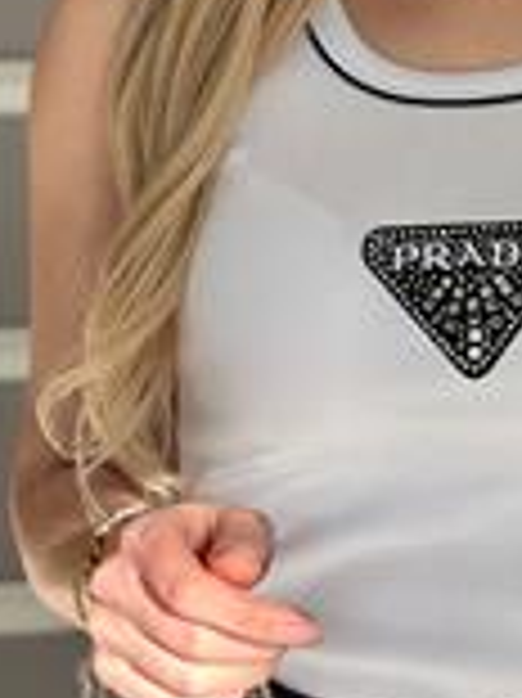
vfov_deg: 12.3
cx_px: 482
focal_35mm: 161
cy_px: 311
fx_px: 3242
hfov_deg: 9.2
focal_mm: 6.86
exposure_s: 1/121
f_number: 1.78
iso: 80
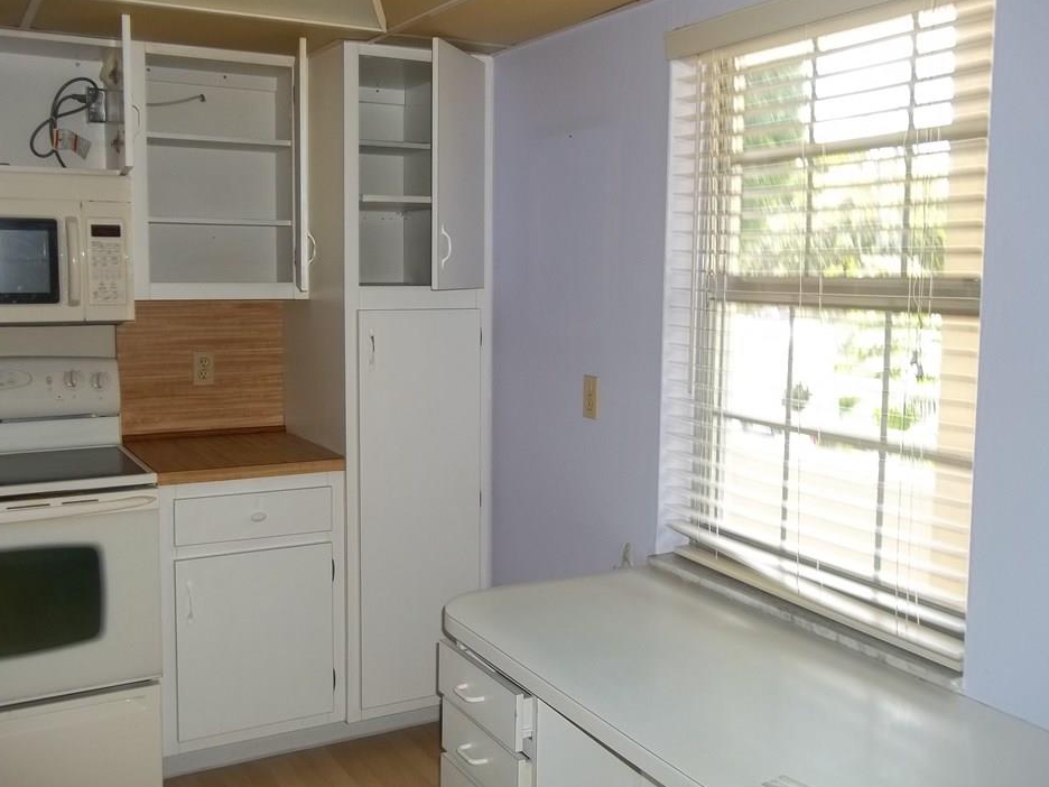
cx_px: 529
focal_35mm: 35
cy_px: 372
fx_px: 1061
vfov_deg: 40.7
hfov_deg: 52.6
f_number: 2.9
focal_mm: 5.7
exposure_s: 1/80
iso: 100
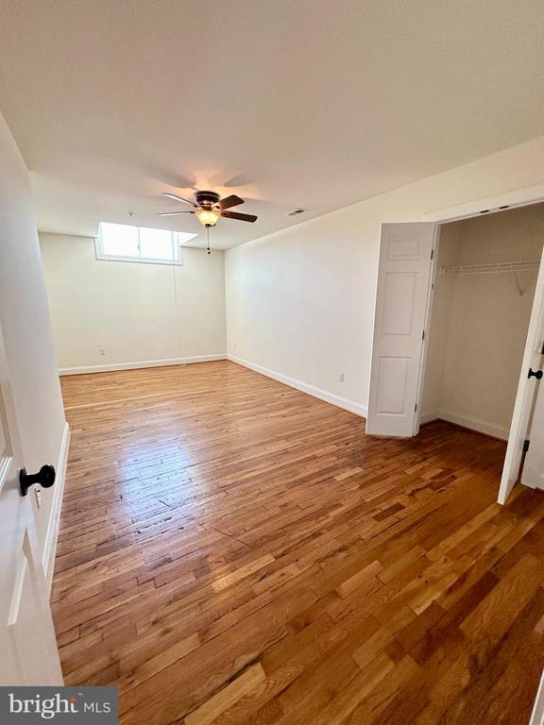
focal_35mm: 14
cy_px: 362
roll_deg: -3.2
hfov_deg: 85.7
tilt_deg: -10.9
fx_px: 293
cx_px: 272
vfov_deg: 102.1
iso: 200
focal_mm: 2.22
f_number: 2.2
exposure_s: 1/120
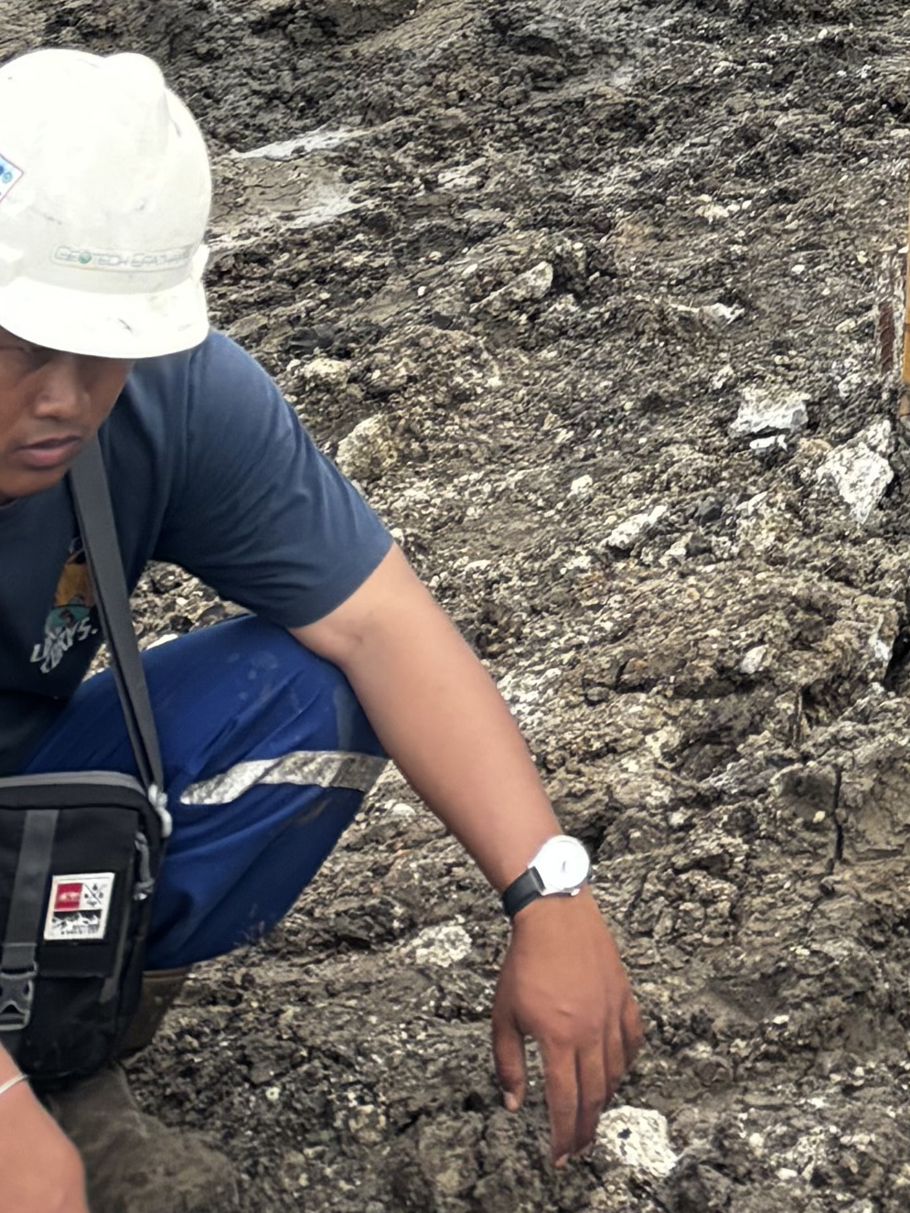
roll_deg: +0.9
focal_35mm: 112
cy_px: -1360
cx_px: 1910
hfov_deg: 11.7
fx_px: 3924
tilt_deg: +9.1
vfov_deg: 14.1
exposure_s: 1/722
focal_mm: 5.96
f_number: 1.6
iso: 50
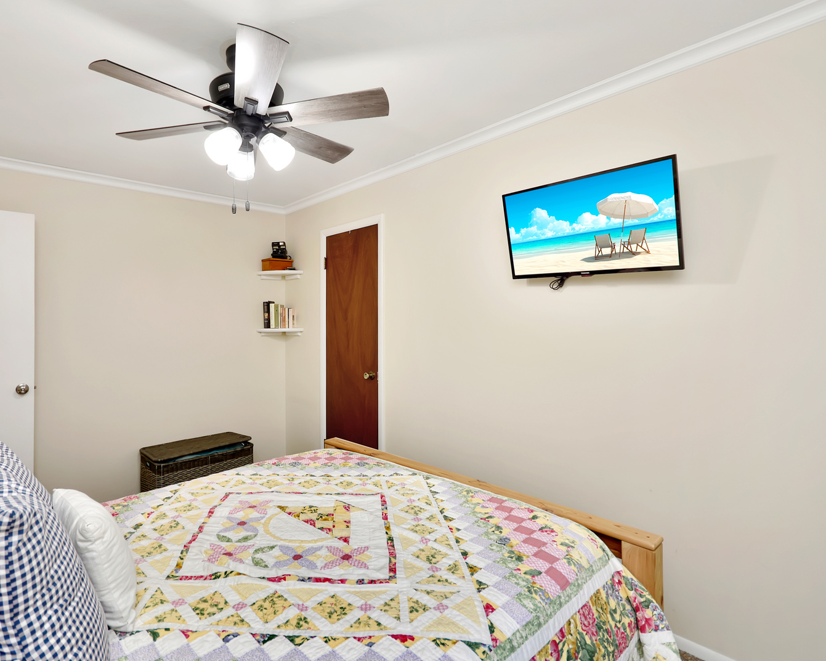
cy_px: 330
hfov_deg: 88.8
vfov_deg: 77.0
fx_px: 416
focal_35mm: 17
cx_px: 341
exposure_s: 1/60
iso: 220
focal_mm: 10
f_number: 4
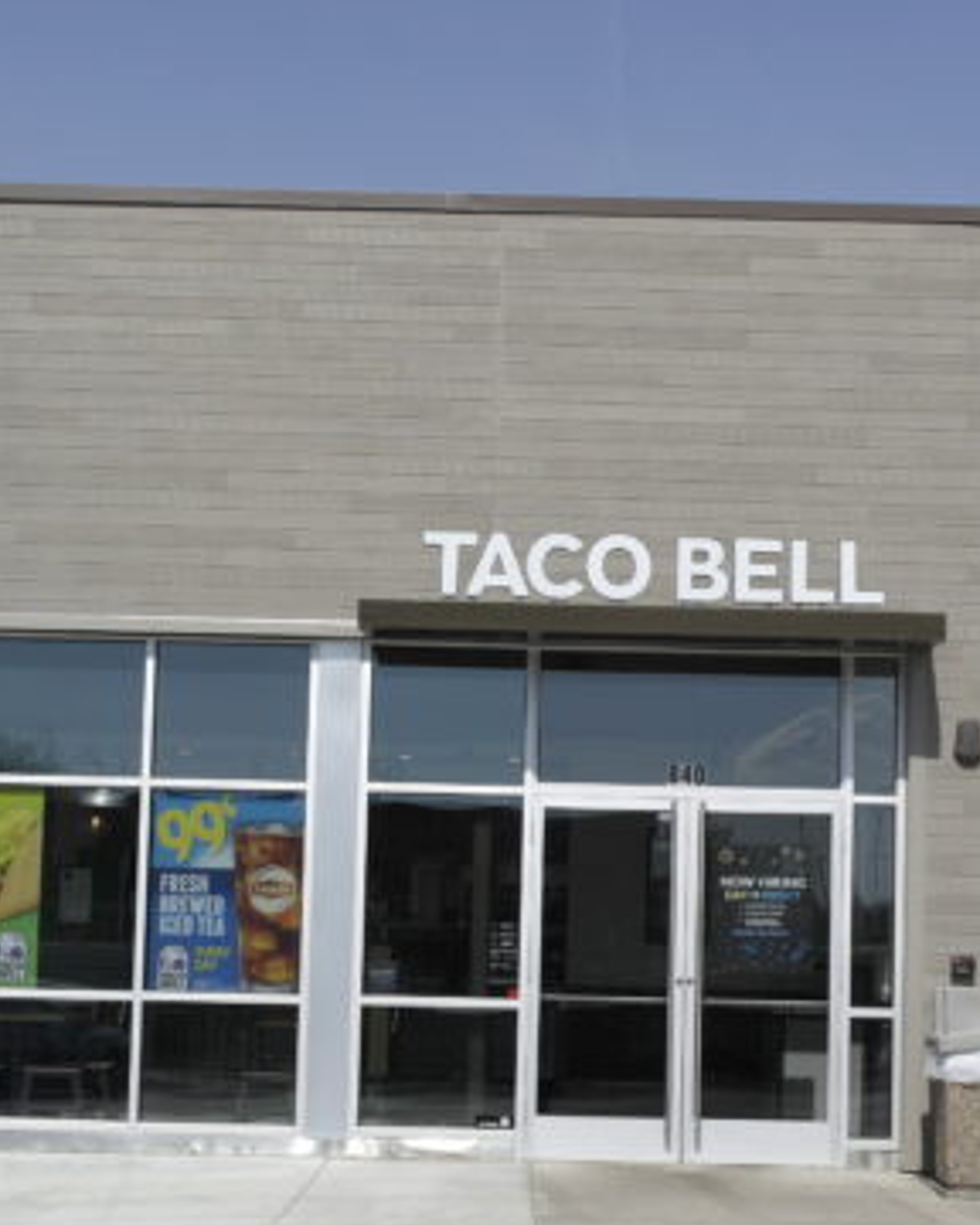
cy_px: 783
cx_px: 582
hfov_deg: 25.3
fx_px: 2175
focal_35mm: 60
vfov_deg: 31.3
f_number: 8
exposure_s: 1/400
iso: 100
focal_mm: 20
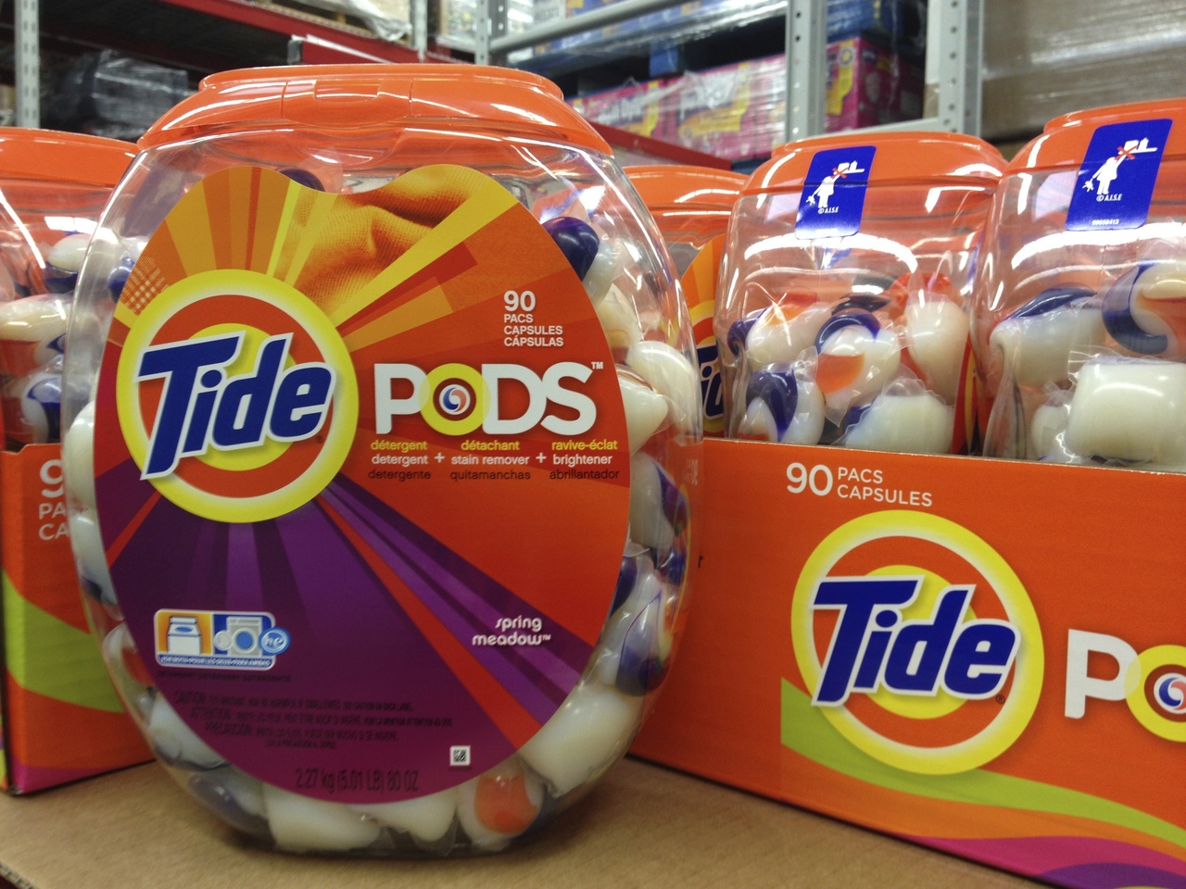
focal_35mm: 35
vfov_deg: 40.7
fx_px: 1199
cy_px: 444
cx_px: 593
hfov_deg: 52.6
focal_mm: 4.28
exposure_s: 1/20
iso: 64
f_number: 2.4
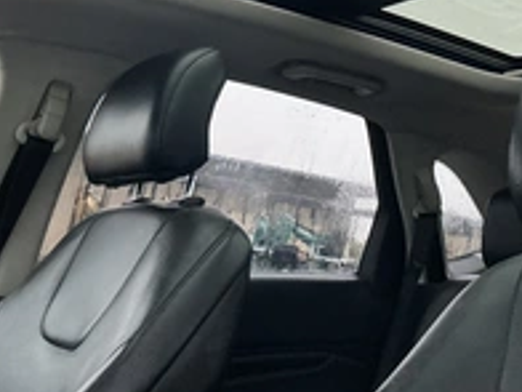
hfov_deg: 33.4
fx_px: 860
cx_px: 360
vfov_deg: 24.5
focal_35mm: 57
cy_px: 0
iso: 160
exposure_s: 1/60
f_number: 1.8
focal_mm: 3
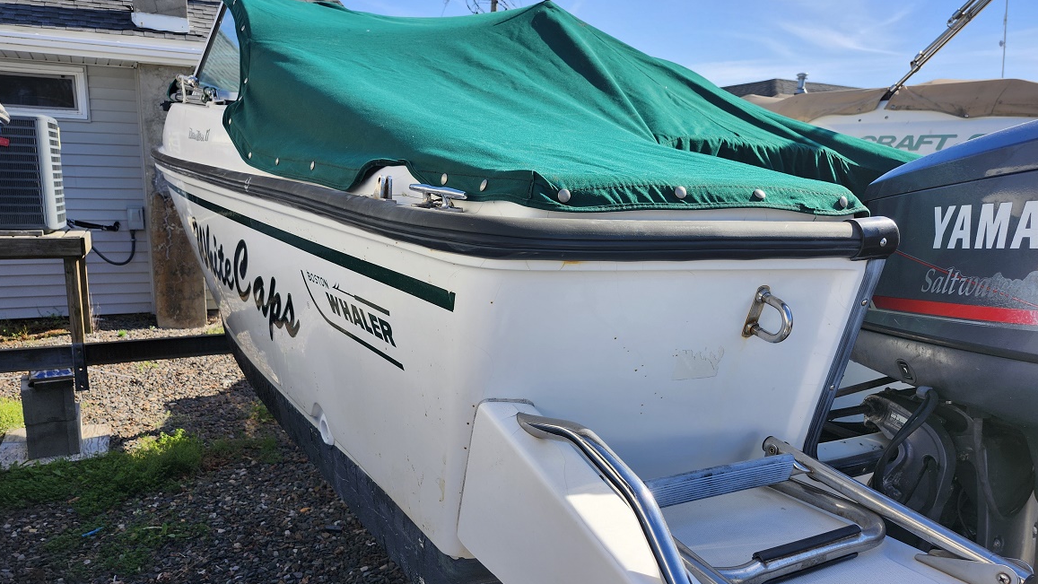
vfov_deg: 44.2
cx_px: 503
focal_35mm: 26
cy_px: 344
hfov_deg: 71.9
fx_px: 716
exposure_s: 1/1114
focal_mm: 5.54
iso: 25
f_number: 1.8
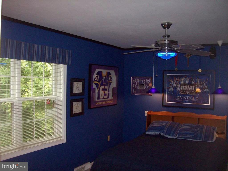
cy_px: 86
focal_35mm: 36
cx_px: 114
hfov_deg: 51.4
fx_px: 237
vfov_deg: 39.7
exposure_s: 1/64
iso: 140
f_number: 2.7
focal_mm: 6
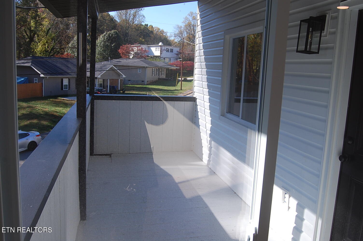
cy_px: 120
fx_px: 332
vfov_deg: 39.9
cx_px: 182
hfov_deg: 57.3
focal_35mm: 33
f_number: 7.1
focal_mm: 22
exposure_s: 1/200
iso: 200
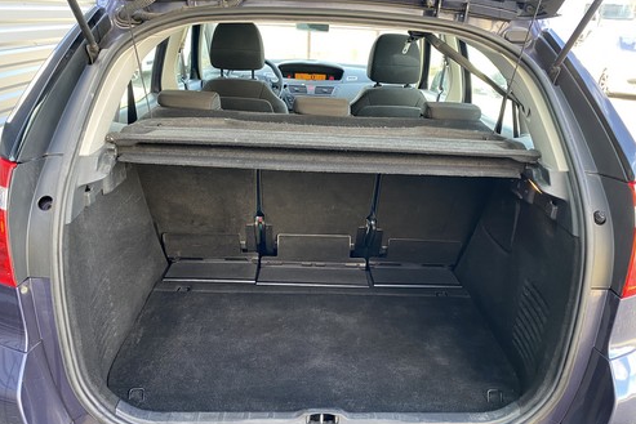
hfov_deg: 65.5
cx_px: 325
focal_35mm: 28
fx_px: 495
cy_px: 234
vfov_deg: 46.4
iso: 125
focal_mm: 4.25
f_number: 1.8
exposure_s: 1/68
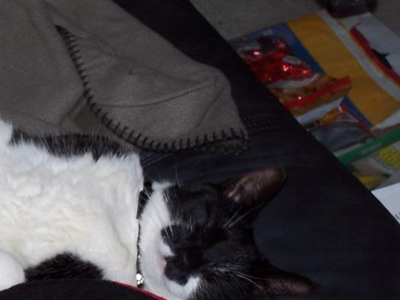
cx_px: 45
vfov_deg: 10.4
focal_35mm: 143
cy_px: 187
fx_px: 1652
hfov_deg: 13.7
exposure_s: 1/60
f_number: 3.2
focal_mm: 11.1
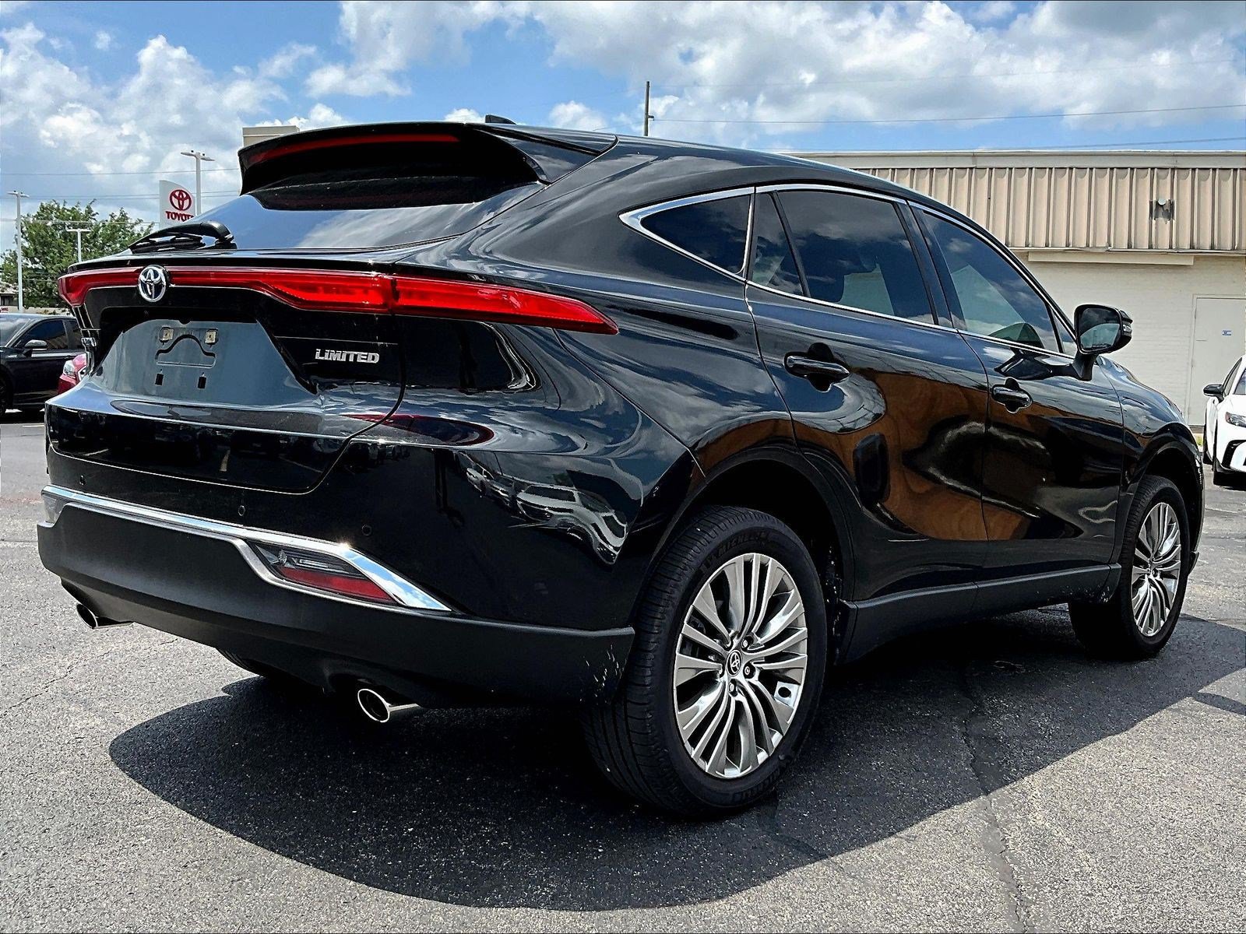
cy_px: 467
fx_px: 1044
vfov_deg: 48.2
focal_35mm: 29
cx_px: 623
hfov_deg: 61.7
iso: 25
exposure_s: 1/1279
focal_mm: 3
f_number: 1.8
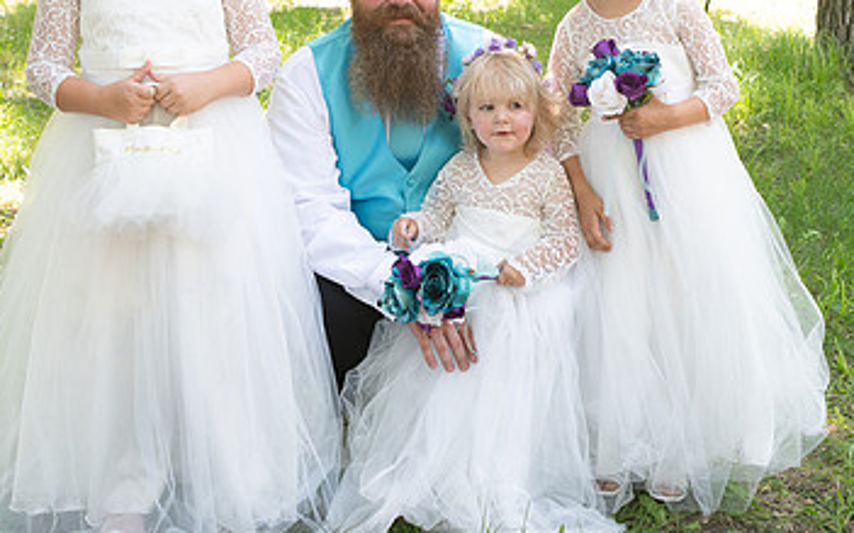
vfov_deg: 18.9
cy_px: 90
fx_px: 1582
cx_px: 438
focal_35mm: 68
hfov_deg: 30.2
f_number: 5
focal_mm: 32
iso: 250
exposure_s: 1/125
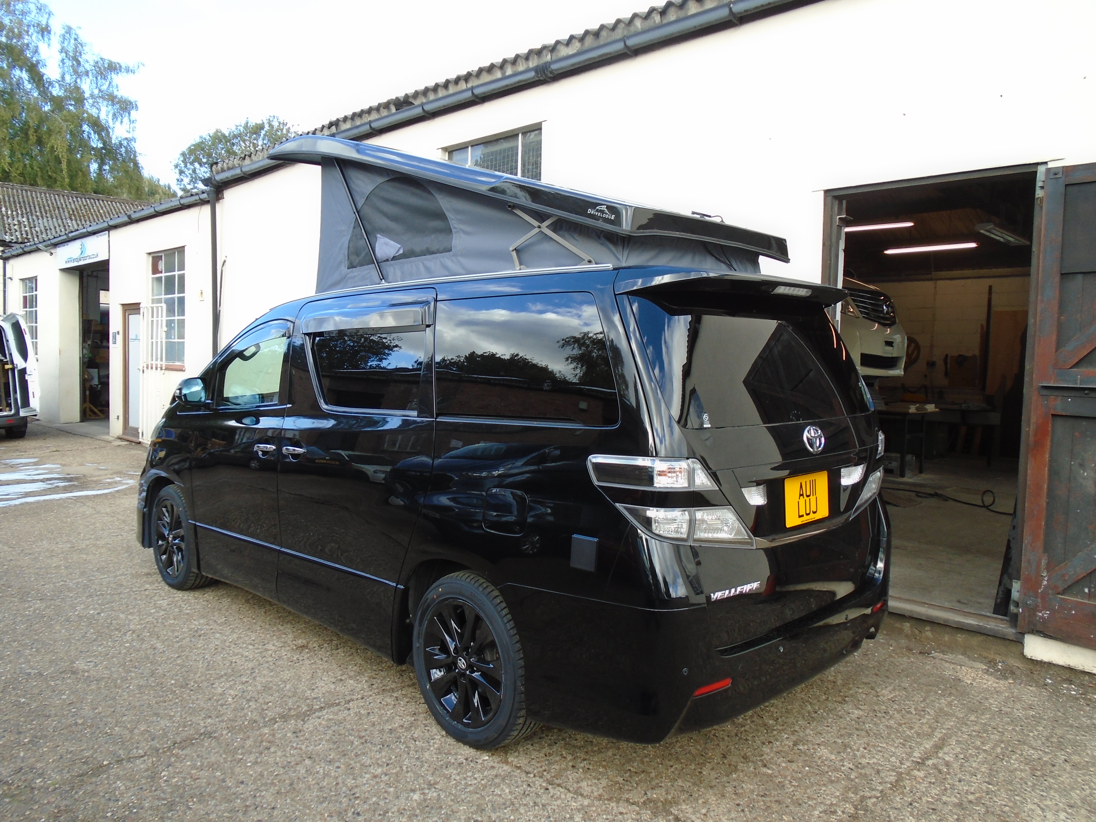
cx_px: 548
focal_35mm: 26
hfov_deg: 67.3
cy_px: 411
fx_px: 823
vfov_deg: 53.1
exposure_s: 1/125
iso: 100
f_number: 3.2
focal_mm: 4.6
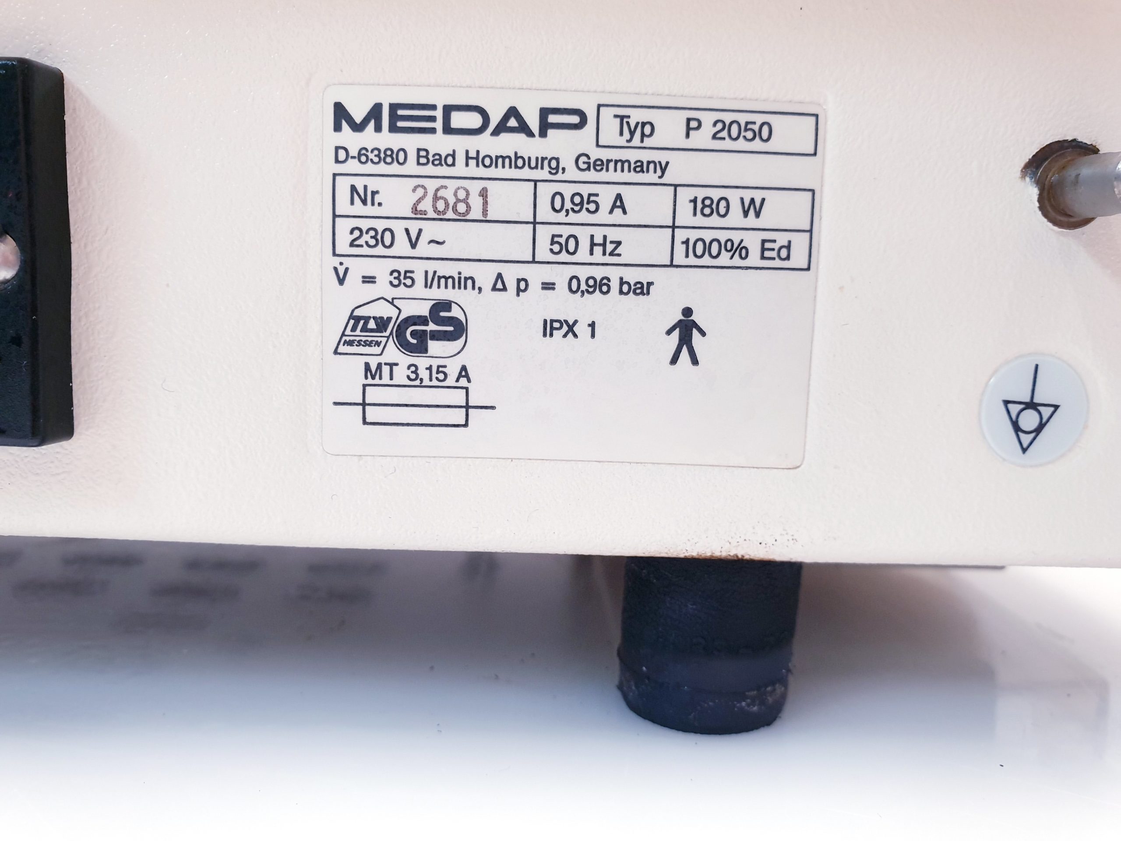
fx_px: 842
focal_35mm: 26
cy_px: 420
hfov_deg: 67.3
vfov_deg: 53.1
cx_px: 560
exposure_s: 1/50
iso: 250
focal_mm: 4.3
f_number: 2.4
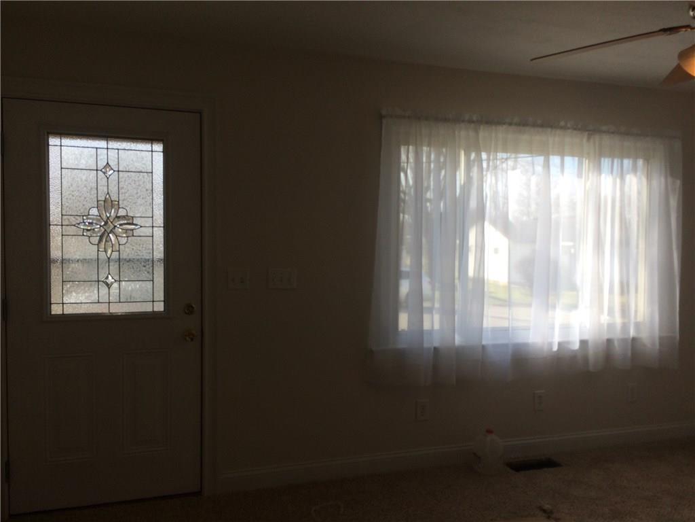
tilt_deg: -3.3
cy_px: 261
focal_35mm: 29
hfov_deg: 61.7
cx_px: 348
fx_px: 582
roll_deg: +0.0
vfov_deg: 48.2
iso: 32
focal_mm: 4.15
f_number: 2.2
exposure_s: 1/351
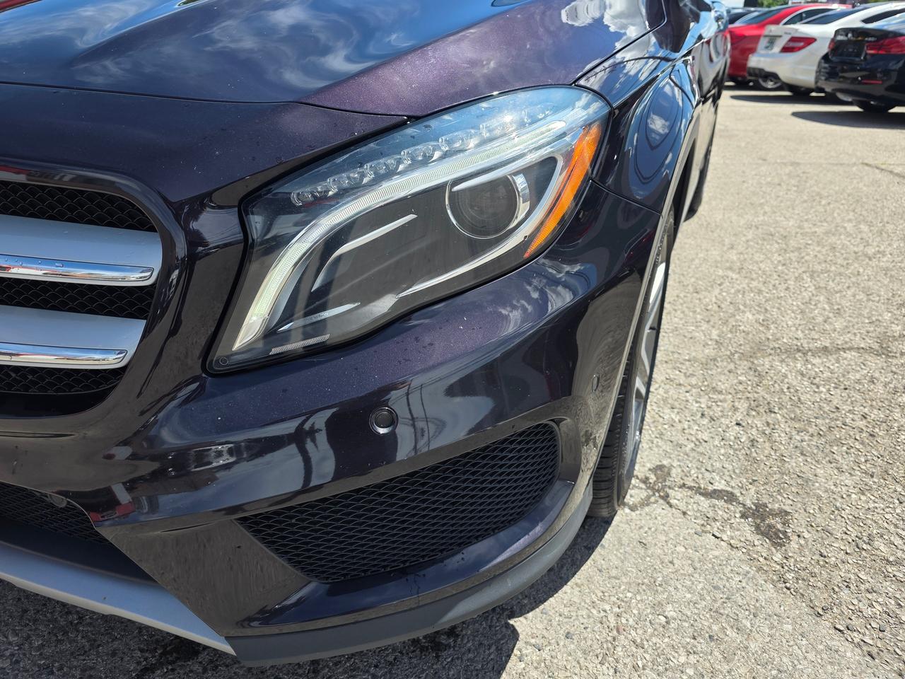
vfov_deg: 58.9
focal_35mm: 23
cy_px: 340
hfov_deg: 73.9
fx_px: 601
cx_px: 452
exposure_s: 1/2890
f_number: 1.7
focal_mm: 6.3
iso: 80
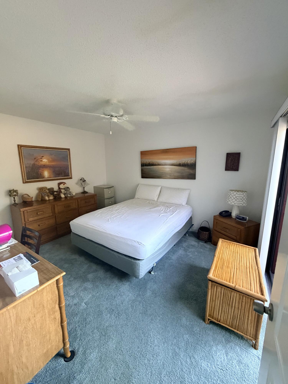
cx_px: 144
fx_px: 155
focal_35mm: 14
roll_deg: -0.5
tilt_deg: -9.7
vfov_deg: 102.1
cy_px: 192
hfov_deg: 85.7
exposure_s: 1/60
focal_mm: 2.22
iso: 500
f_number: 2.2
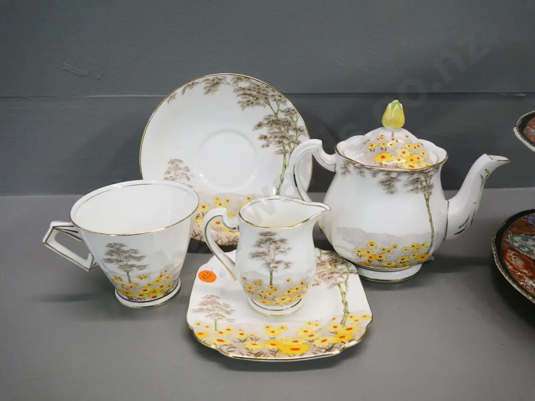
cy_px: 200
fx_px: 464
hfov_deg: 60.0
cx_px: 268
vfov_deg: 46.8
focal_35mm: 30
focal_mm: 15
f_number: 5
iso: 3200
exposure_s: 1/160
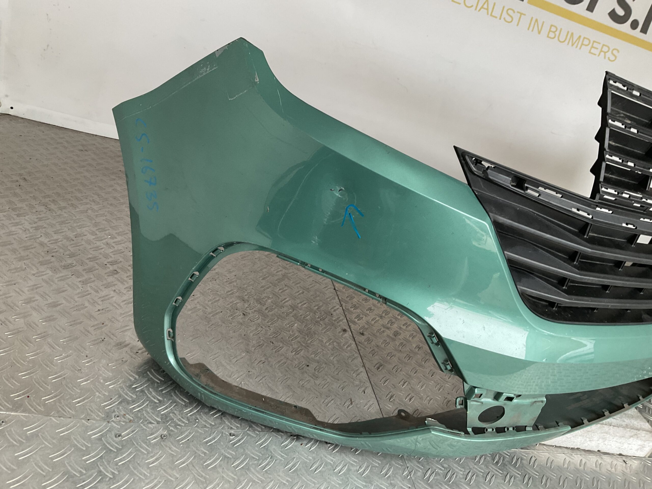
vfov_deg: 48.2
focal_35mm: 29
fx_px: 546
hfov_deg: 61.7
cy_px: 244
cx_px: 326
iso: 50
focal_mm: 3
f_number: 1.8
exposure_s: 1/50
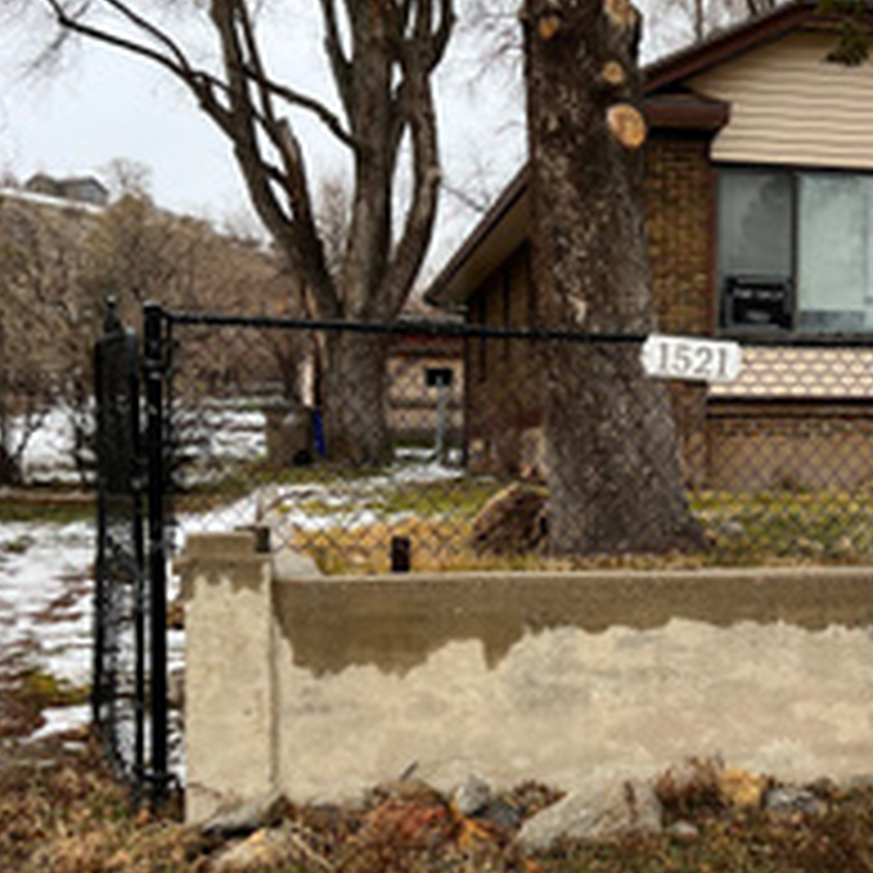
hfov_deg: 29.6
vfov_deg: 30.0
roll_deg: +0.8
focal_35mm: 57
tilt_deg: +0.6
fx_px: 1626
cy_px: 518
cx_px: 657
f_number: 1.5
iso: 50
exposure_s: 1/581
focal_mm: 5.7
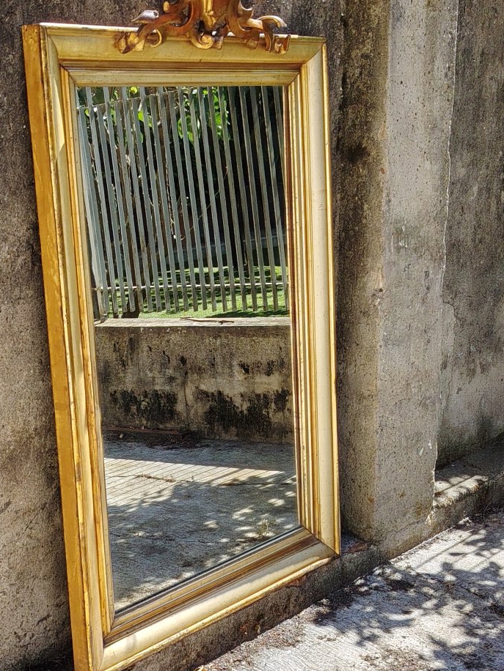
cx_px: 230
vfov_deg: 34.9
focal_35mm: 55
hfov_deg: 26.5
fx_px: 1068
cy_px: 346
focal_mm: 5.25
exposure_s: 1/720
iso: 100
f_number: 1.75
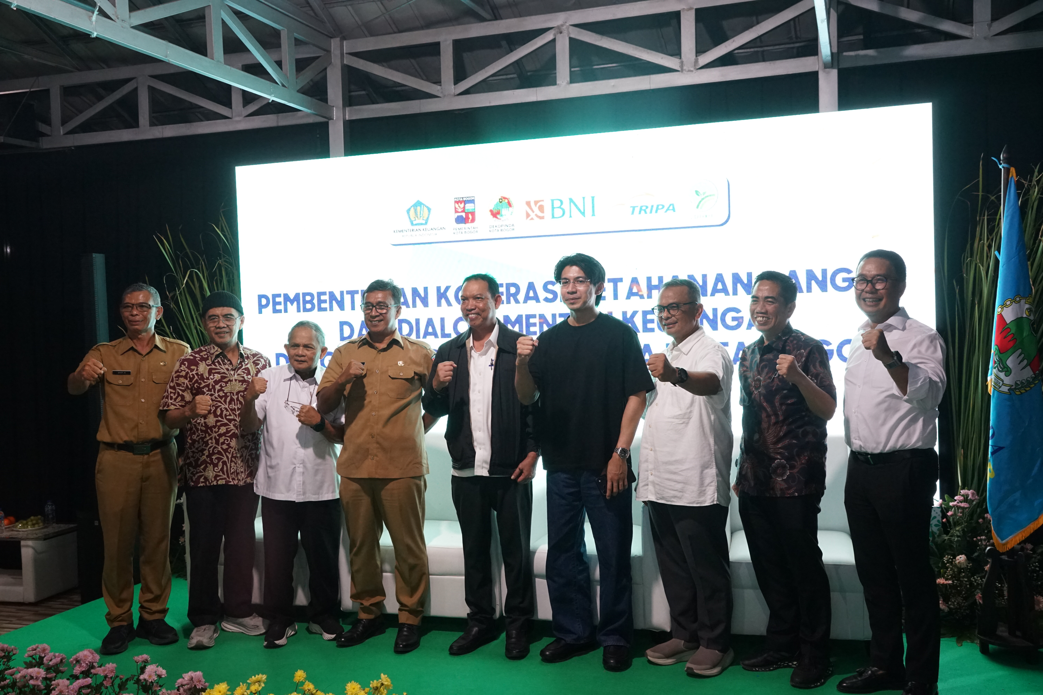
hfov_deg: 58.7
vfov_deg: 41.1
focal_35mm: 32
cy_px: 348
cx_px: 522
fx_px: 927
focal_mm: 32
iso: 2500
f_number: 6.3
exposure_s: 1/40
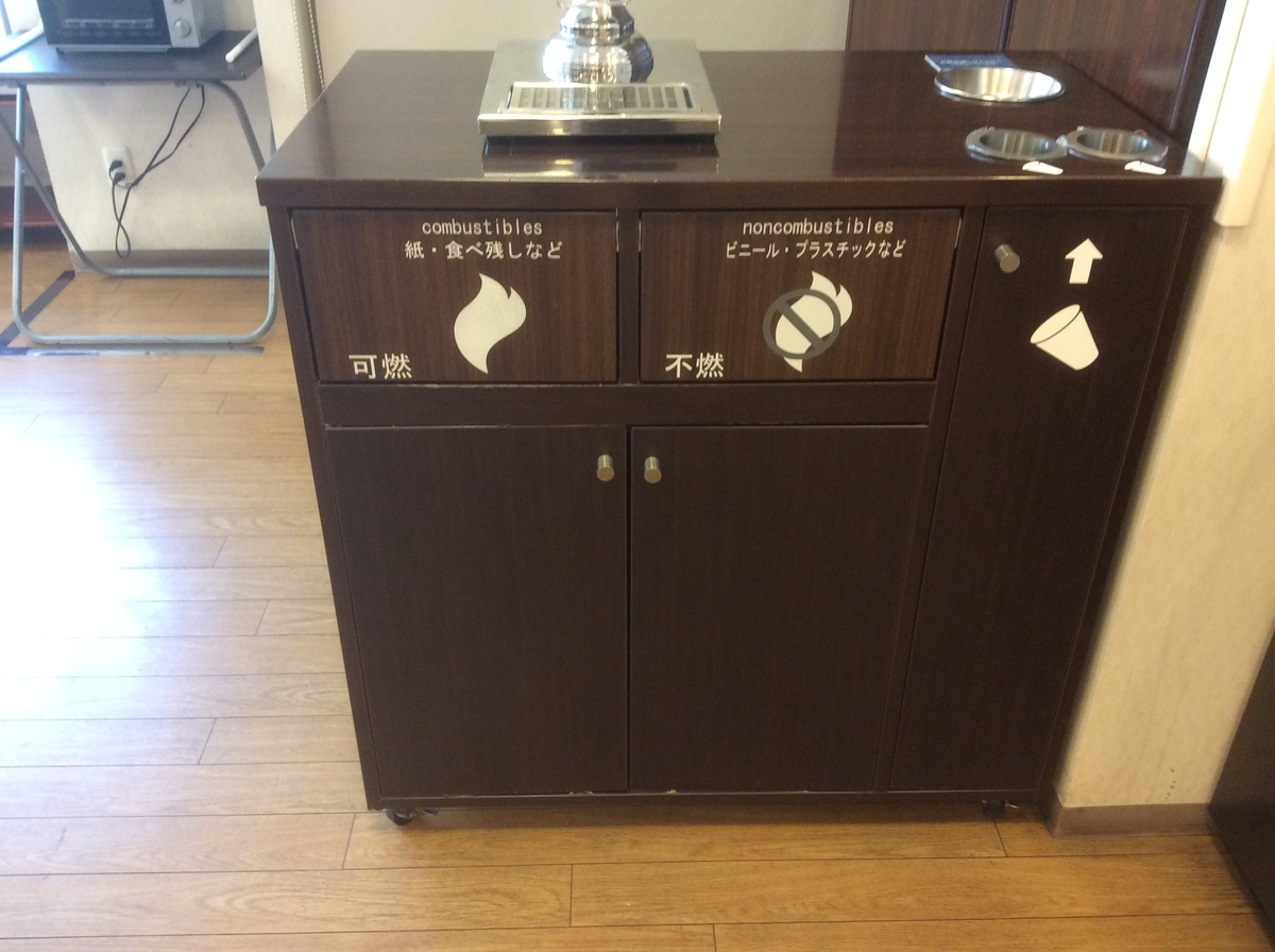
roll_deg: -1.7
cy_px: 476
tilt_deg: -31.2
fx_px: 1177
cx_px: 638
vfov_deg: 44.0
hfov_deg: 56.9
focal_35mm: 32
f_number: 2.4
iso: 125
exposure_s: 1/24
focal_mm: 3.3
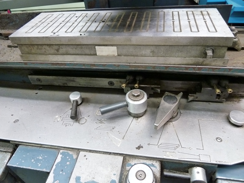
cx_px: 122
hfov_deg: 69.4
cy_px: 92
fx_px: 176
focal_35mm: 25
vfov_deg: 54.9
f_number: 3.3
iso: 400
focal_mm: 4.1
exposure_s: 1/15
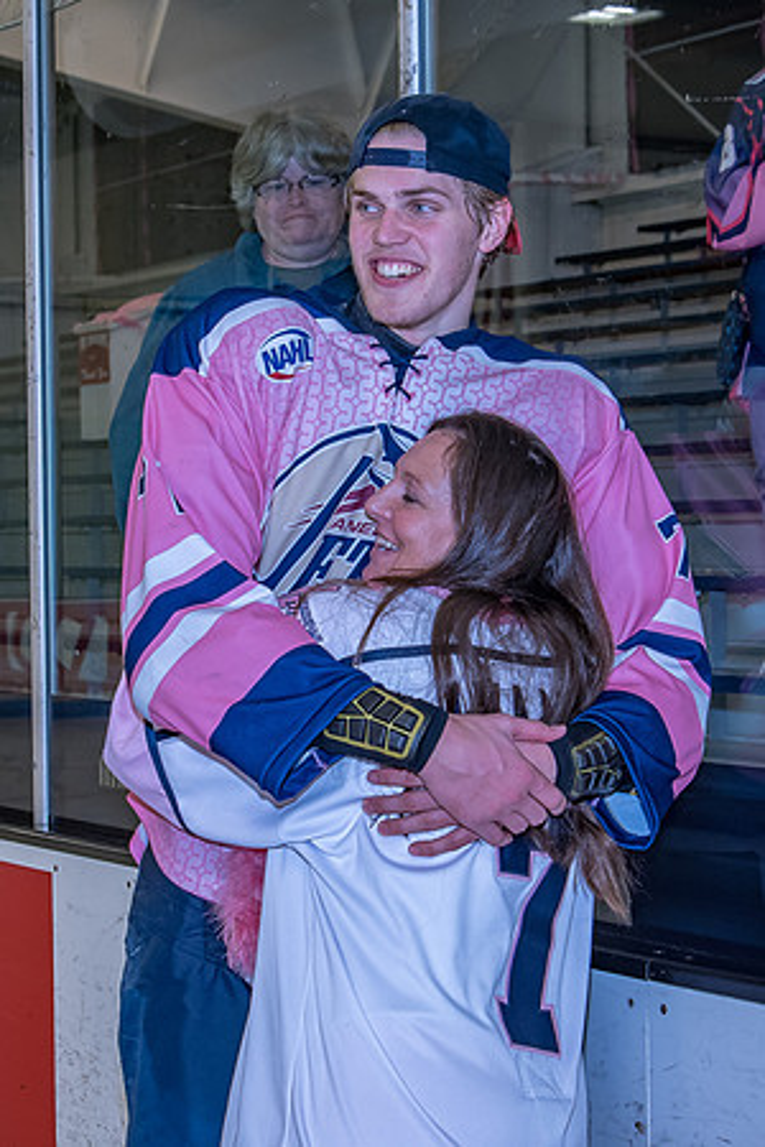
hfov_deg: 15.2
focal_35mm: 90
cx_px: 335
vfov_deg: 22.6
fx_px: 2869
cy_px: 574
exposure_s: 1/250
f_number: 5
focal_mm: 40
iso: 800
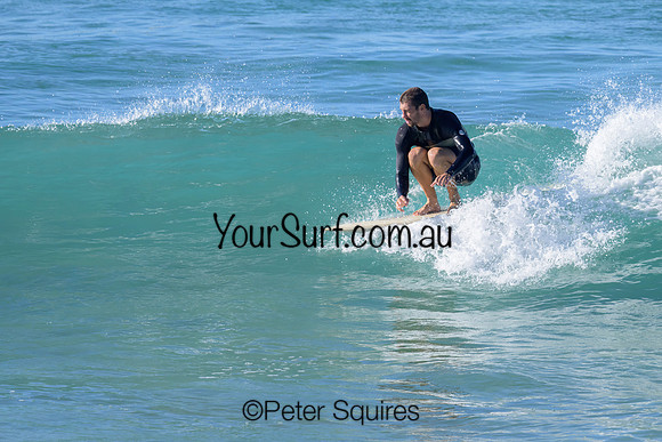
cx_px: 400
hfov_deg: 3.1
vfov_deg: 2.1
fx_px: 12237
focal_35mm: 665
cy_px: 225
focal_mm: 490
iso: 640
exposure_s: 1/1250
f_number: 10
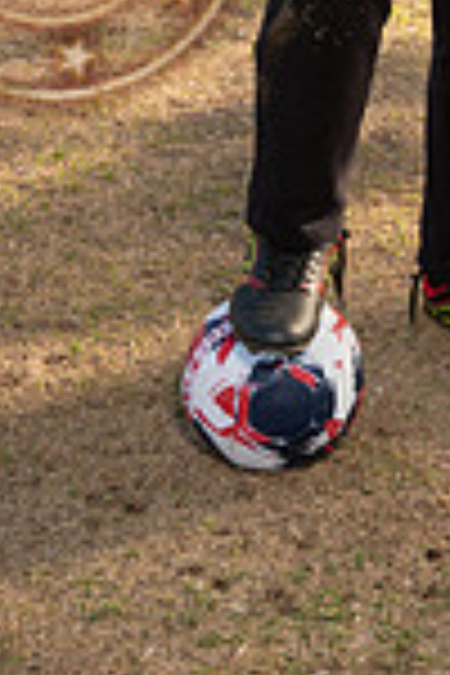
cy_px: -202
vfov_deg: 14.8
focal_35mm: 132
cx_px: 488
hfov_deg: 10.3
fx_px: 2475
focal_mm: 44
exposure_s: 1/250
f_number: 4
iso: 100
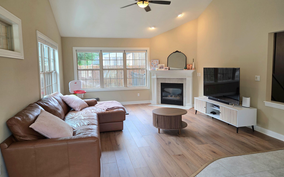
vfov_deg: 49.2
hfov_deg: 72.5
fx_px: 193
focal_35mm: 25
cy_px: 83
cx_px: 139
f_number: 1.8
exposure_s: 1/120
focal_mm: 5.4
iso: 100
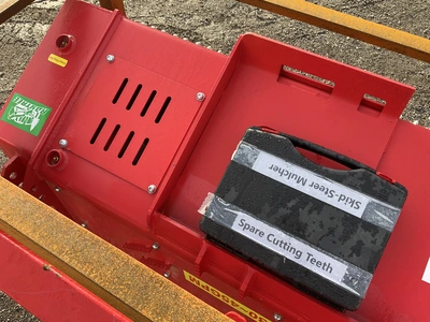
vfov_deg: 48.2
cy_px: 161
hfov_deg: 61.7
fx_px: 360
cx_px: 215
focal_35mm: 29
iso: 25
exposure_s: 1/277
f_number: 1.8
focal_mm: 3
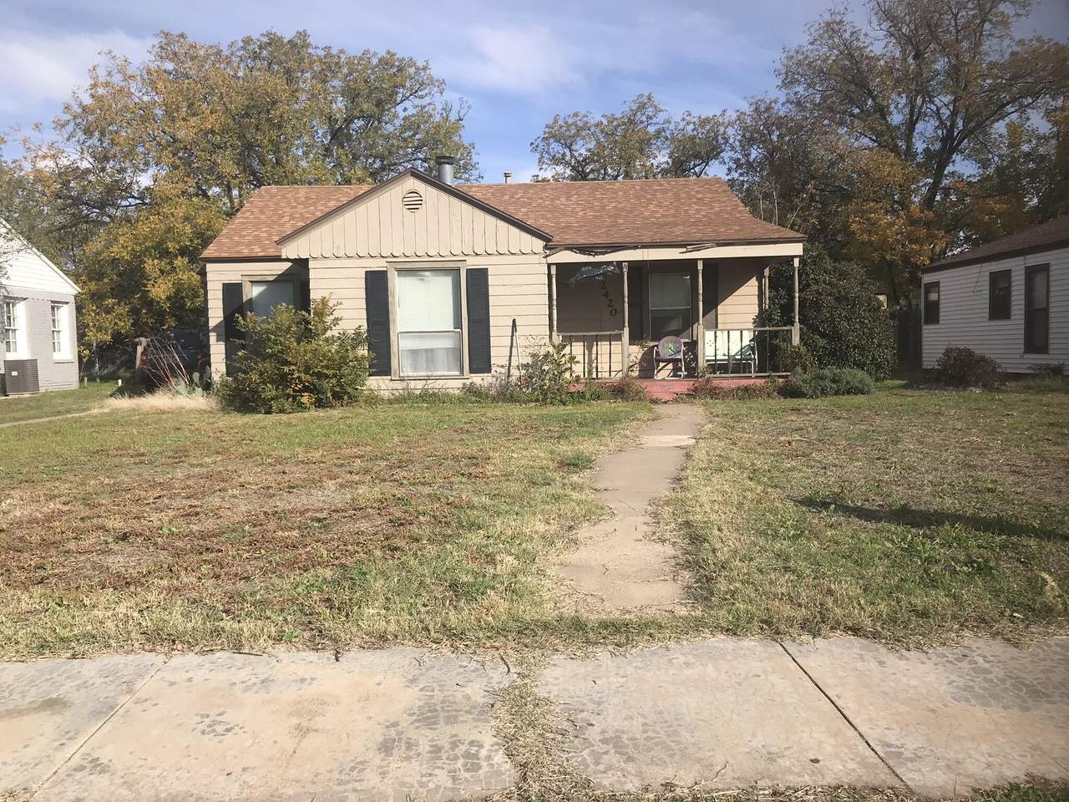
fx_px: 865
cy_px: 401
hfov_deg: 63.4
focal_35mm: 28
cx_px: 534
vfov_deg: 49.7
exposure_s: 1/1996
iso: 20
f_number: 1.8
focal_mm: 3.99
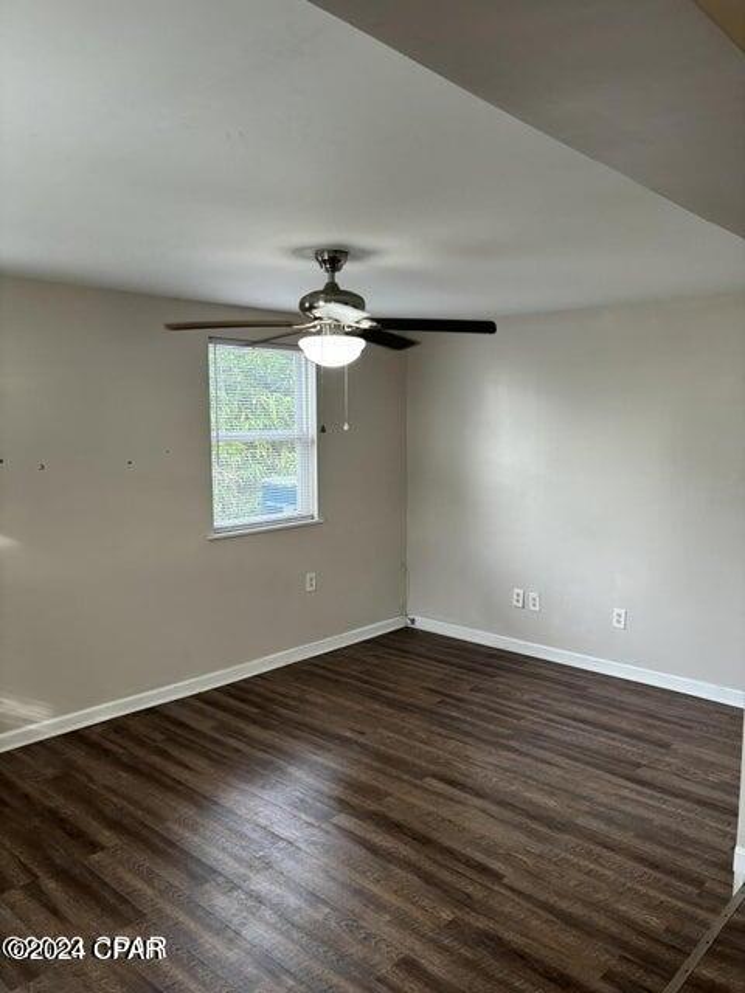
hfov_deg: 53.1
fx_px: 746
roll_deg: -0.8
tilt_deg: -6.6
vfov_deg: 67.3
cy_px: 496
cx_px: 372
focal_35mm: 26
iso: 100
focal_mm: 5.96
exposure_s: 1/60
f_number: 1.6
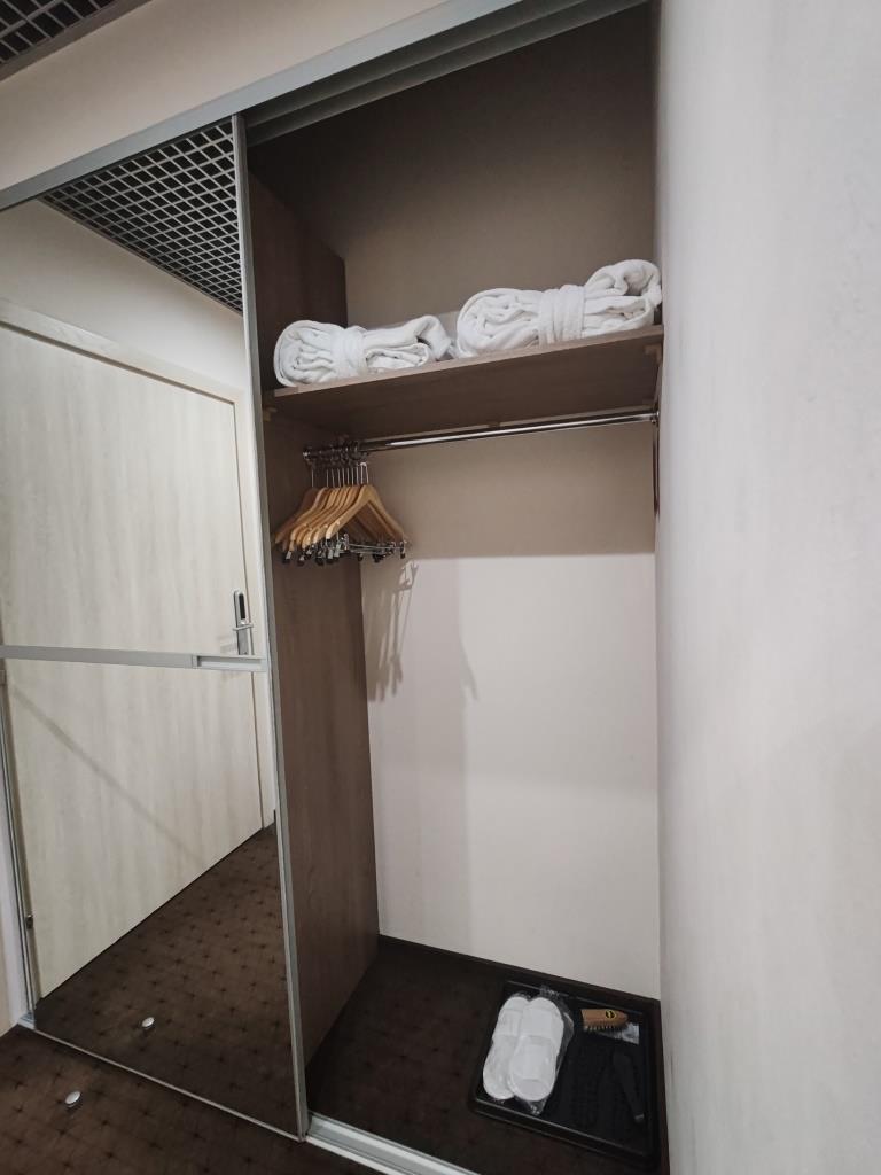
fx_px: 543
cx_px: 440
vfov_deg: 94.5
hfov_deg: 78.1
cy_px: 588
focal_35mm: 16
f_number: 2.2
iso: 500
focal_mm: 1.96
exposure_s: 1/33
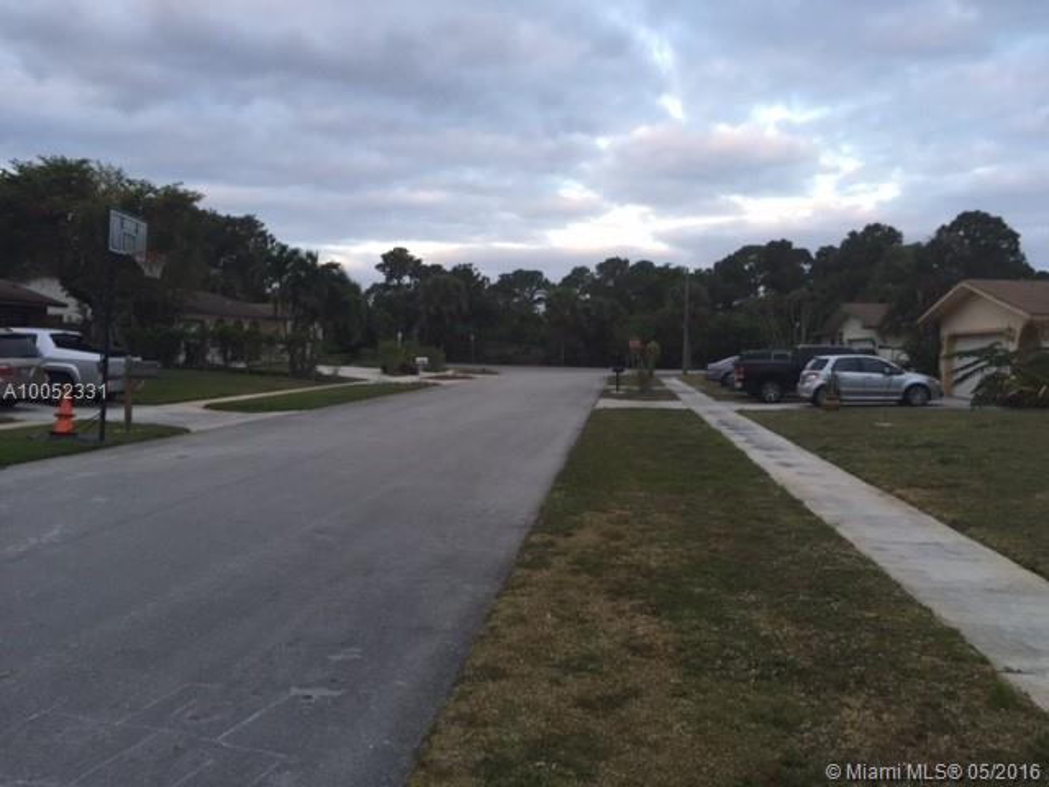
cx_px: 524
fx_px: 879
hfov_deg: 61.7
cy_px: 394
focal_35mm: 29
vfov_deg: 48.2
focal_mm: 4.15
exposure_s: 1/120
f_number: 2.2
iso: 50
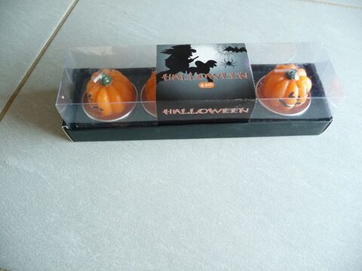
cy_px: 136
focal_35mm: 28
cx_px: 181
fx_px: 293
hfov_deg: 63.4
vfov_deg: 49.7
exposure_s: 1/13
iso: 400
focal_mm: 4.7
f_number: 3.3
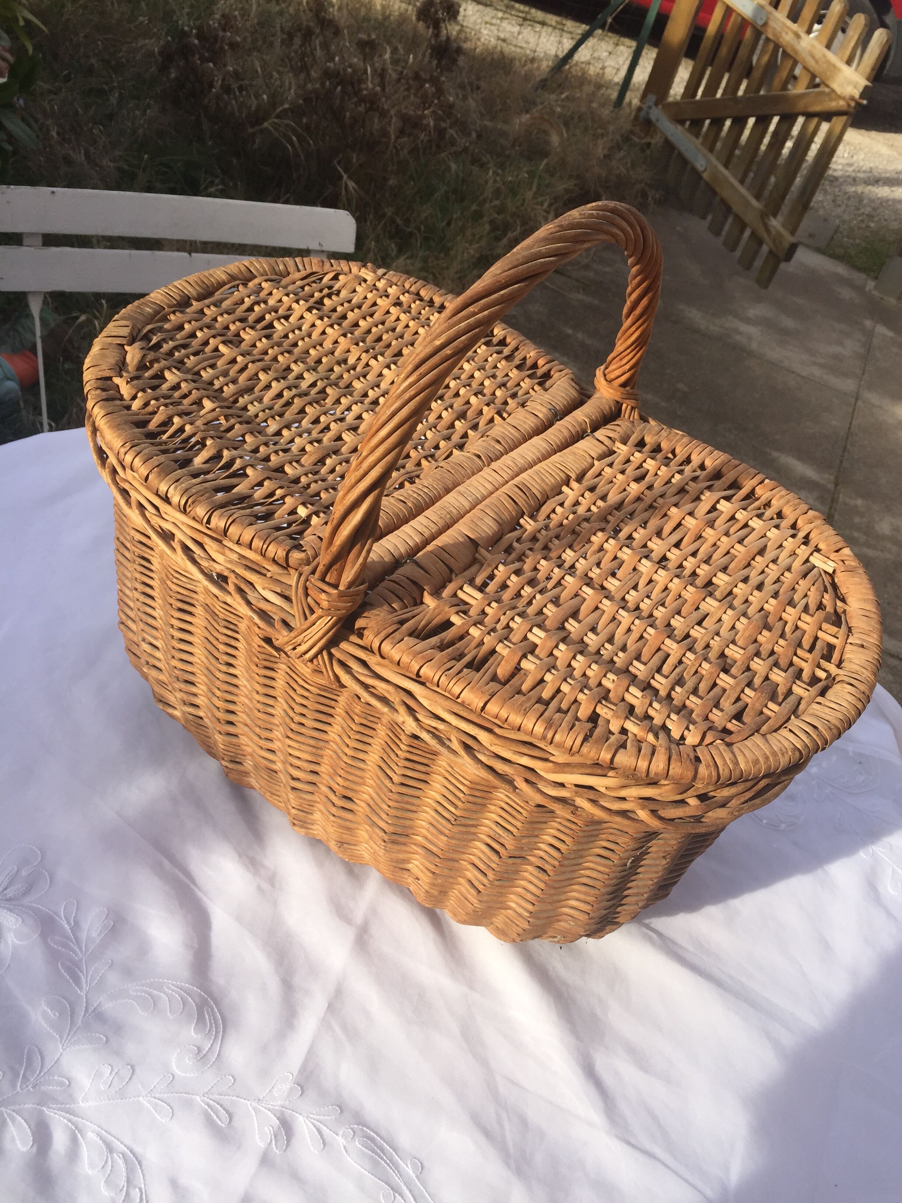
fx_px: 1008
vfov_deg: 61.7
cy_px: 602
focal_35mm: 29
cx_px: 451
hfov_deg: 48.2
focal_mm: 4.15
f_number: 2.2
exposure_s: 1/1068
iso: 32
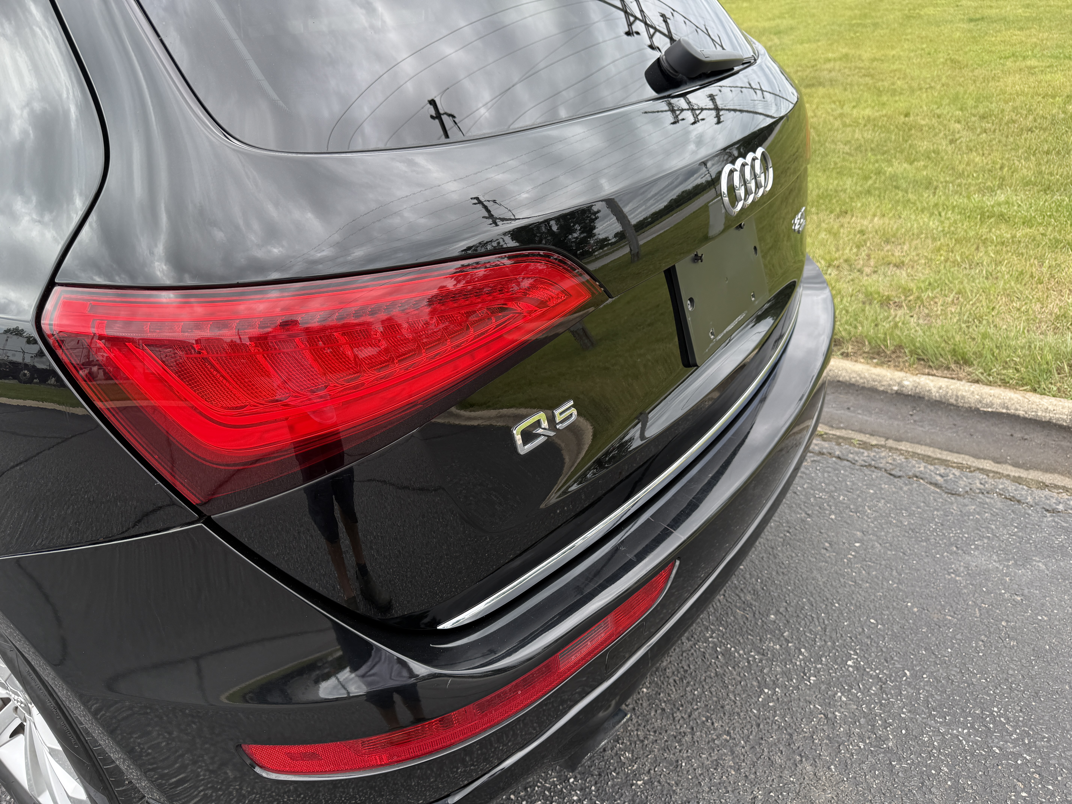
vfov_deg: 56.8
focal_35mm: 24
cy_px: 402
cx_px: 536
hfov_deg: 71.6
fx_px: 743
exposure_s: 1/750
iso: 80
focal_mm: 6.76
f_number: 1.78
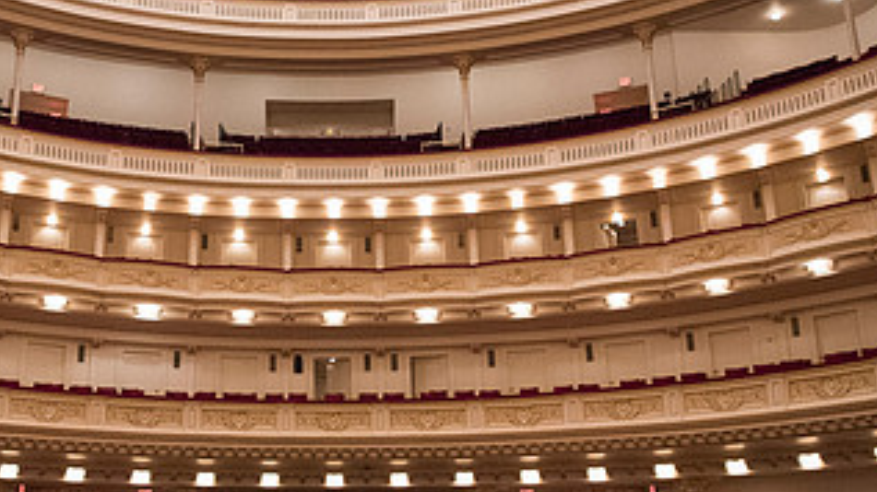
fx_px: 1069
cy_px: 258
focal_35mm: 46
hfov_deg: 44.1
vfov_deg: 25.9
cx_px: 304
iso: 12800
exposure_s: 1/320
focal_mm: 24
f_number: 2.8
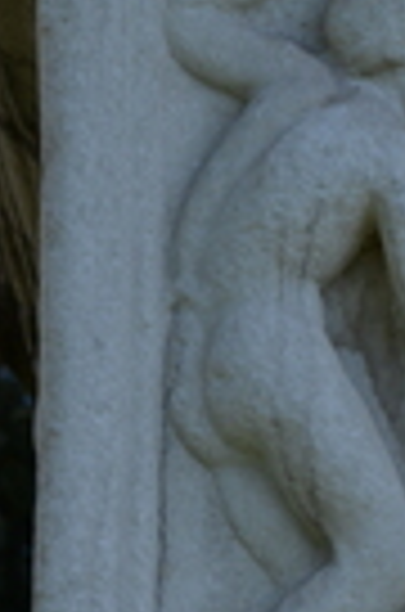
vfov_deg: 6.6
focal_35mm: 312
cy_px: 356
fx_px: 5292
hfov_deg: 4.4
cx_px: 572
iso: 320
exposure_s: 1/800
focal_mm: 70
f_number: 7.1
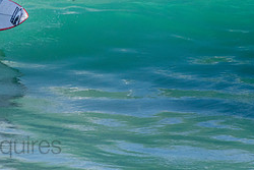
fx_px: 9841
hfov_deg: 1.5
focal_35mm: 1394
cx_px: -17
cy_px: -24
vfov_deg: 1.0
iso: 320
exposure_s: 1/2000
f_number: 5.6
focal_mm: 400
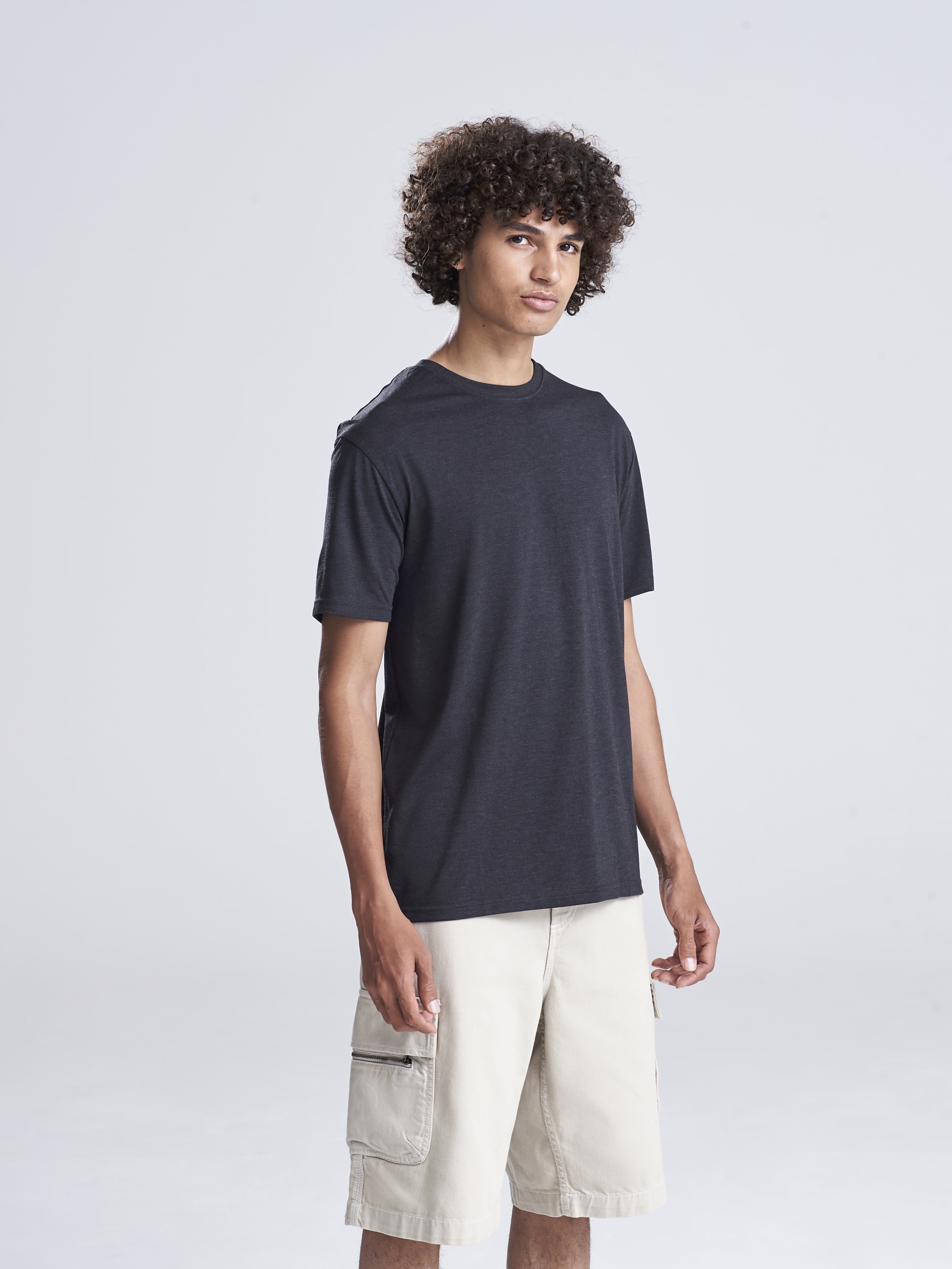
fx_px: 3997
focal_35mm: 109
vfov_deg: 18.0
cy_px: 714
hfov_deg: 13.6
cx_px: 472
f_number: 10
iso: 400
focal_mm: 100
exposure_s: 1/160
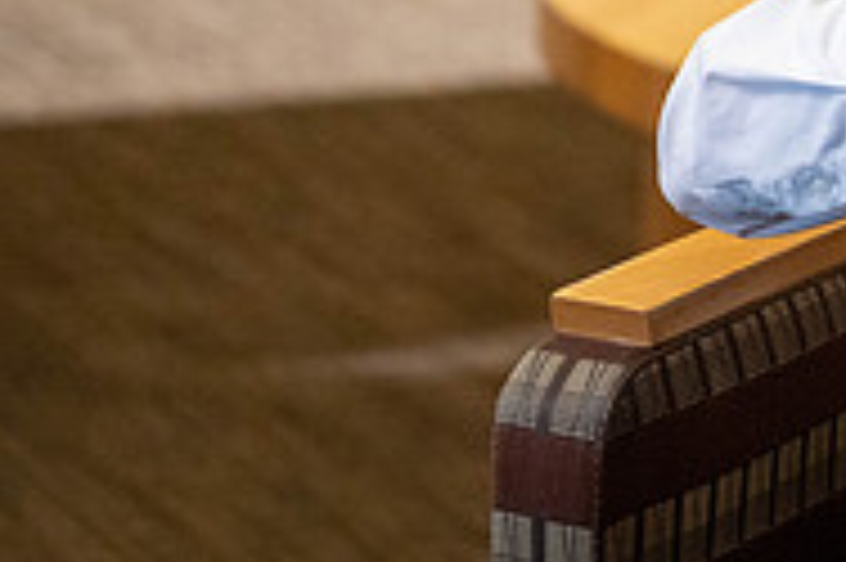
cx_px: 1084
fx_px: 5071
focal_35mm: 216
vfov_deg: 6.3
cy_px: -187
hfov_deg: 9.4
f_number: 2.8
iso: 6400
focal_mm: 70
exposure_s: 1/320
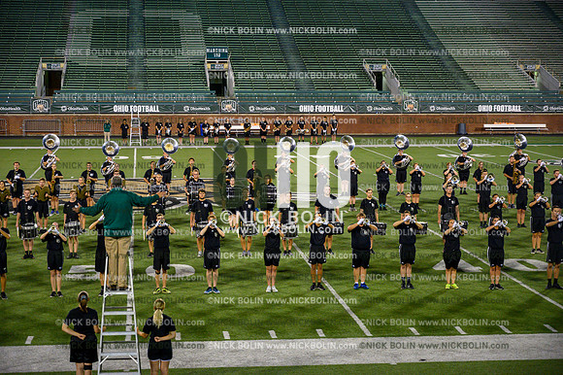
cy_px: 188
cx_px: 282
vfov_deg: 19.4
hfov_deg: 28.9
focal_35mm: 70
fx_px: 1094
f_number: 4
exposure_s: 1/1000
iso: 4000
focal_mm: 70
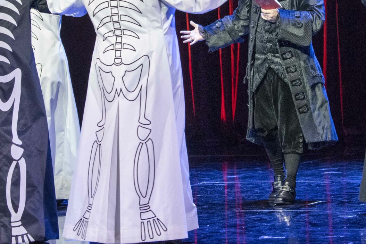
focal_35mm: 170
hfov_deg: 12.1
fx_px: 1728
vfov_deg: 8.0
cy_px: 14
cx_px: 269
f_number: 4
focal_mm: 70
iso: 3200
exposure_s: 1/160
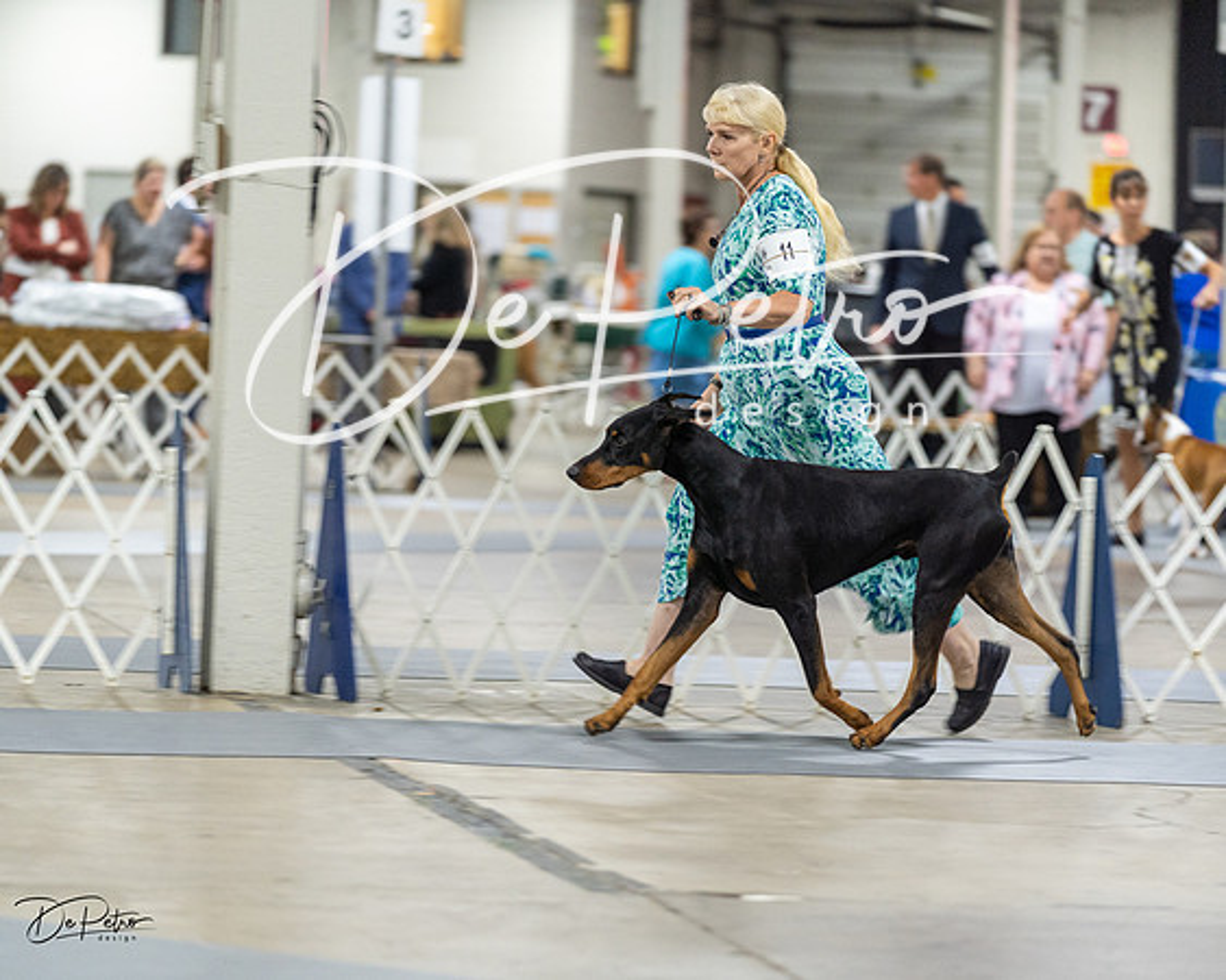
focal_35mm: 152
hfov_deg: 12.7
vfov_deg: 10.2
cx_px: 613
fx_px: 5515
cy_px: 490
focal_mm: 135
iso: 2000
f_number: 2.8
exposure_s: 1/160
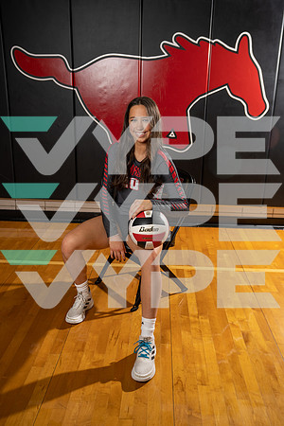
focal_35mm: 34
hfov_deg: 38.9
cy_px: 213
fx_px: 402
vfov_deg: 55.8
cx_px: 142
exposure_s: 1/250
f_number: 4.5
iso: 250
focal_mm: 34
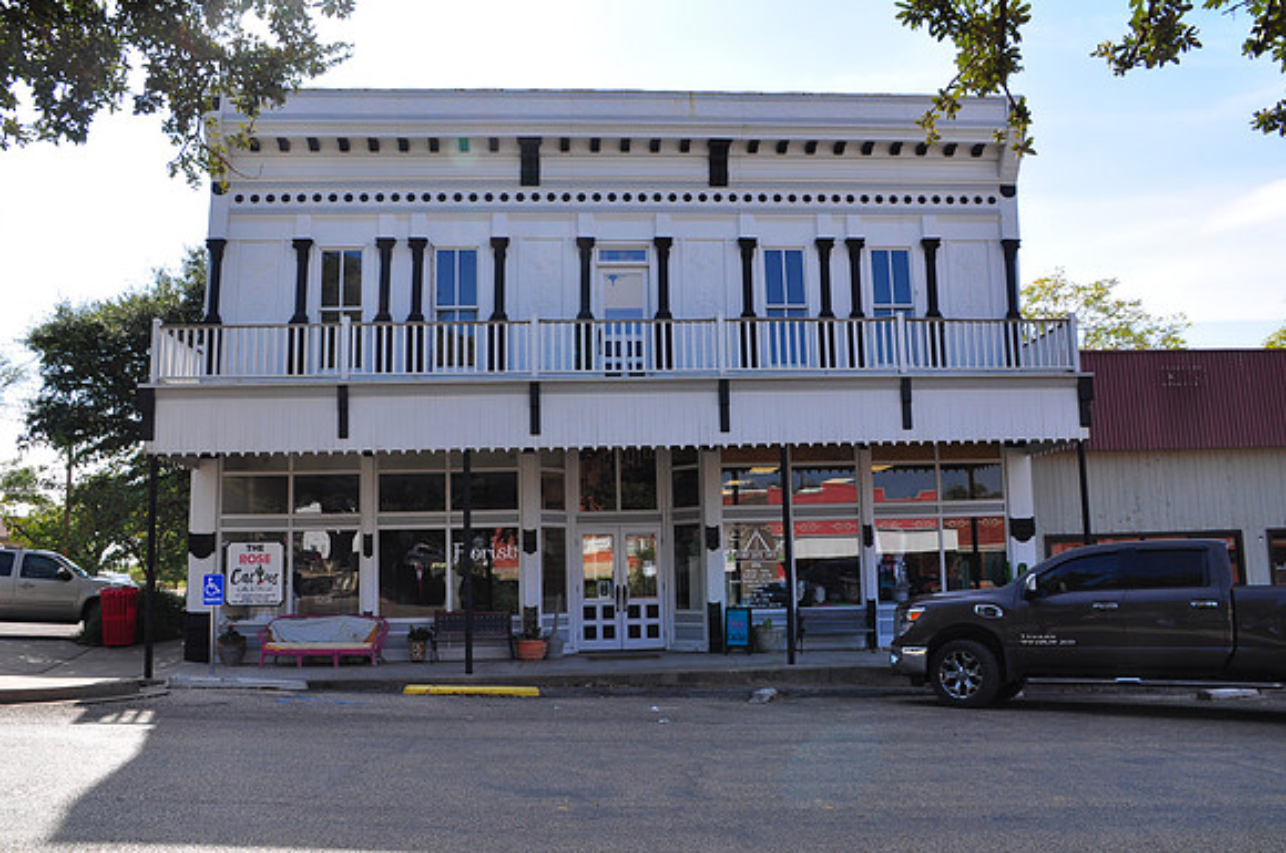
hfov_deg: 67.5
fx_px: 963
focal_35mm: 27
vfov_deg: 47.8
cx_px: 643
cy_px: 426
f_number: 11
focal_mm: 18
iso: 200
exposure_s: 1/160
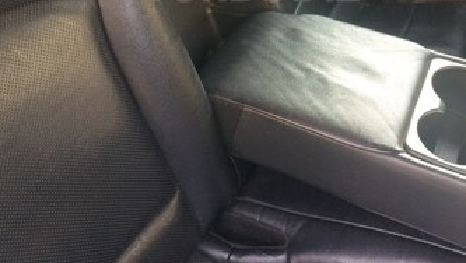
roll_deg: +1.1
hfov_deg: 43.7
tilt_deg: -34.4
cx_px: 252
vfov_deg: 24.1
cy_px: -14
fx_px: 581
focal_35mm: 47
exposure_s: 1/33
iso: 125
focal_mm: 4.15
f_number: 2.2
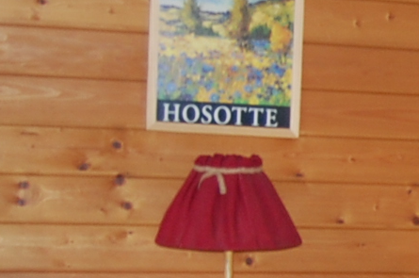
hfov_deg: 12.3
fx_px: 1766
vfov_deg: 8.9
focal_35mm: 152
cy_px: 342
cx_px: 779
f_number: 3.8
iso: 400
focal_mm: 20
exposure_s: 1/60
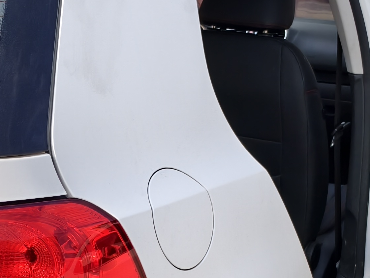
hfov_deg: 22.9
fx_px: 898
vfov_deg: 17.1
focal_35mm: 84
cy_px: 285
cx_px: 69
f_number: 1.57
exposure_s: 1/1969
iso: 72
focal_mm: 5.6
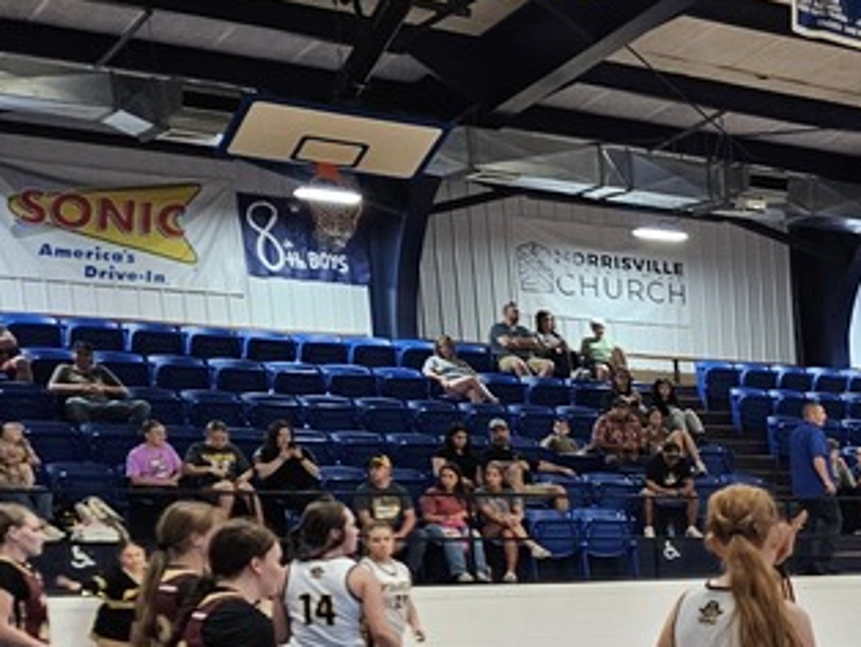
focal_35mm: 75
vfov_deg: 18.3
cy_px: 844
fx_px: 1867
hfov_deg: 22.0
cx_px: 1253
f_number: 1.8
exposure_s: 1/120
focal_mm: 5.4
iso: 200
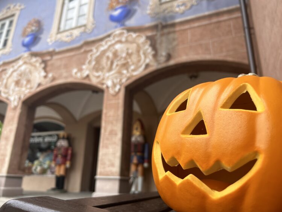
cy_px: 106
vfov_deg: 53.1
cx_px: 141
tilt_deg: +19.8
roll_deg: -1.3
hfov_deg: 67.3
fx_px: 212
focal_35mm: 26
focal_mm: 5.7
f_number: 1.5
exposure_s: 1/1575
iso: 50
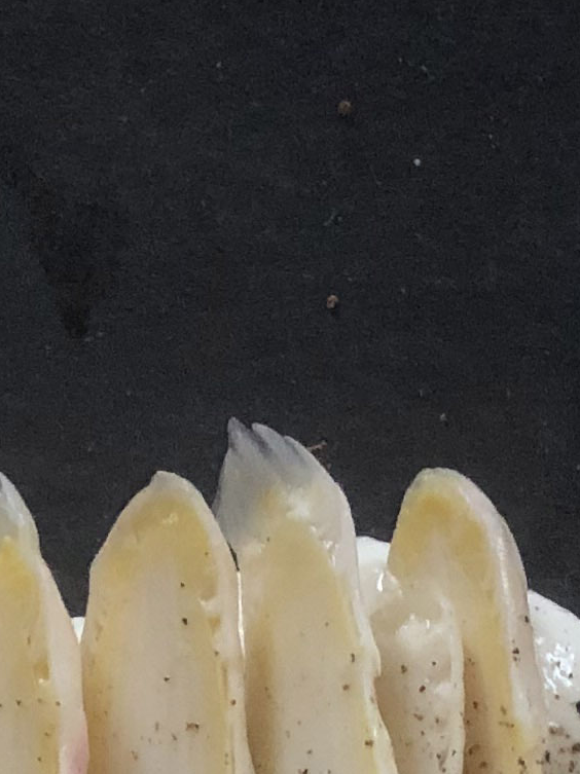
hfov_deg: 9.9
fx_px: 3354
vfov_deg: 11.7
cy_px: 1567
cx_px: 401
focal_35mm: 150
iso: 80
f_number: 1.8
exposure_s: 1/15
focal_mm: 3.99
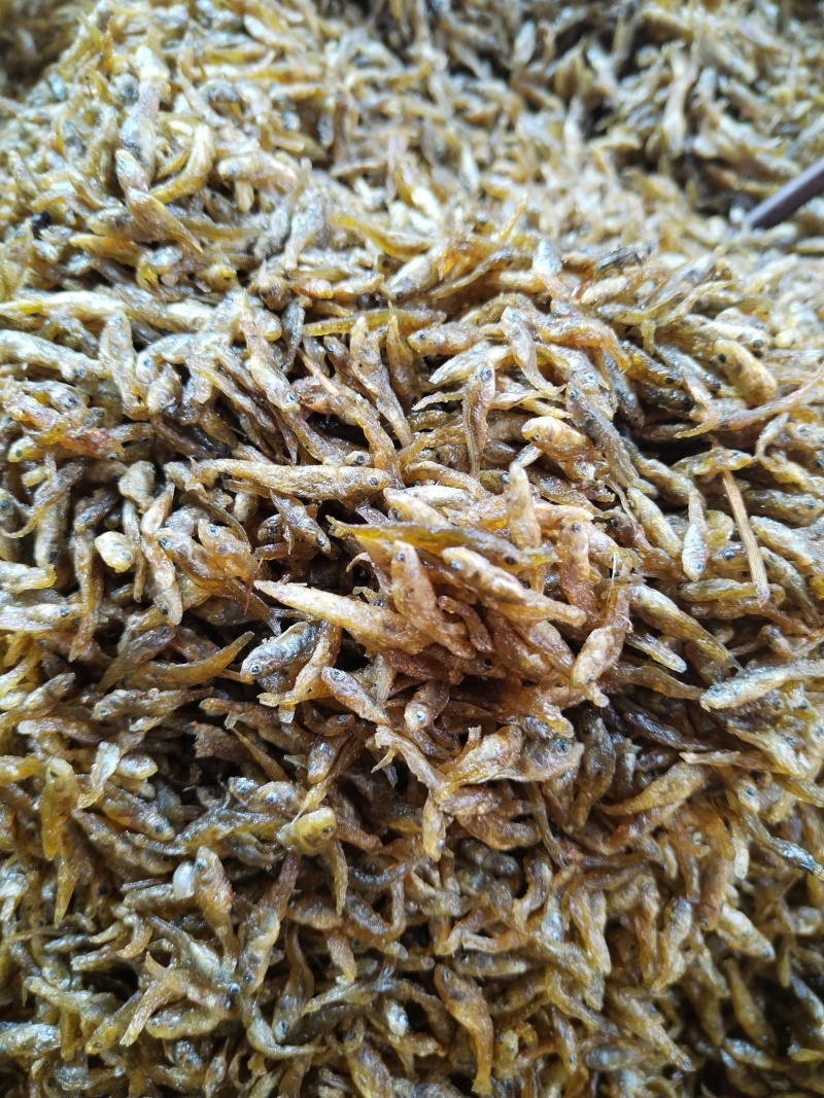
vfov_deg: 67.3
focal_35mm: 26
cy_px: 549
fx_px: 825
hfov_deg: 53.1
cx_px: 412
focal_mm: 4.75
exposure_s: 1/50
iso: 252
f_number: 1.8
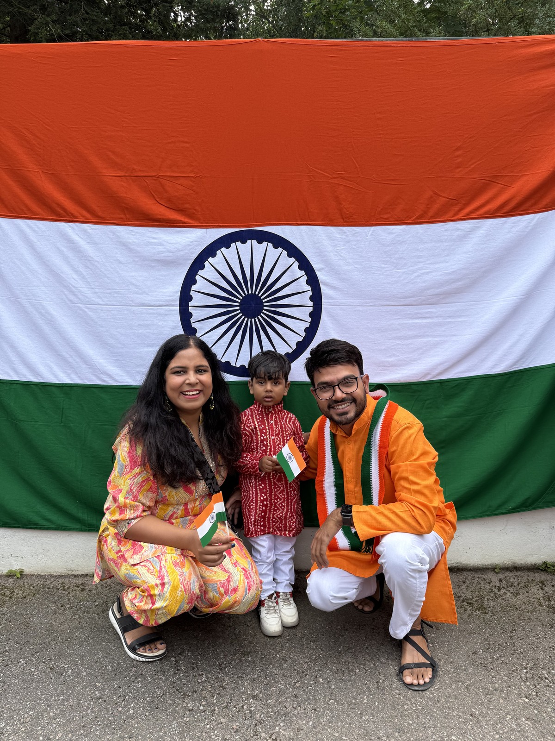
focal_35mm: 24
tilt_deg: -10.1
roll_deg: +0.8
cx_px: 278
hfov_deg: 56.8
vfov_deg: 71.6
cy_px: 370
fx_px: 513
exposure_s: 1/617
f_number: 1.78
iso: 80
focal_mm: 6.76
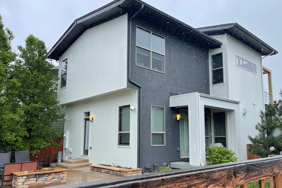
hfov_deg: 63.6
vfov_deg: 44.9
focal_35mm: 29
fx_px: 227
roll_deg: -0.3
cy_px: 104
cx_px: 146
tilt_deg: +8.6
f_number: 1.6
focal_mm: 5.1
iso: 32
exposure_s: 1/1140
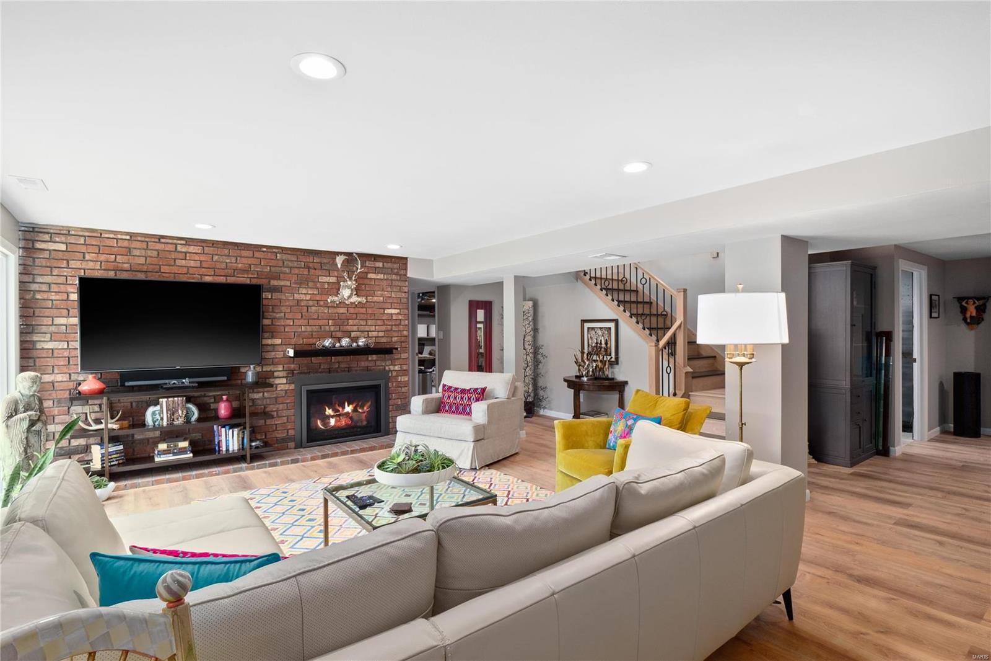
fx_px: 440
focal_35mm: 16
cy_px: 330
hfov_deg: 96.7
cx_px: 496
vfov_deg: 73.7
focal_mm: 8
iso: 400
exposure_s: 1/3
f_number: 8
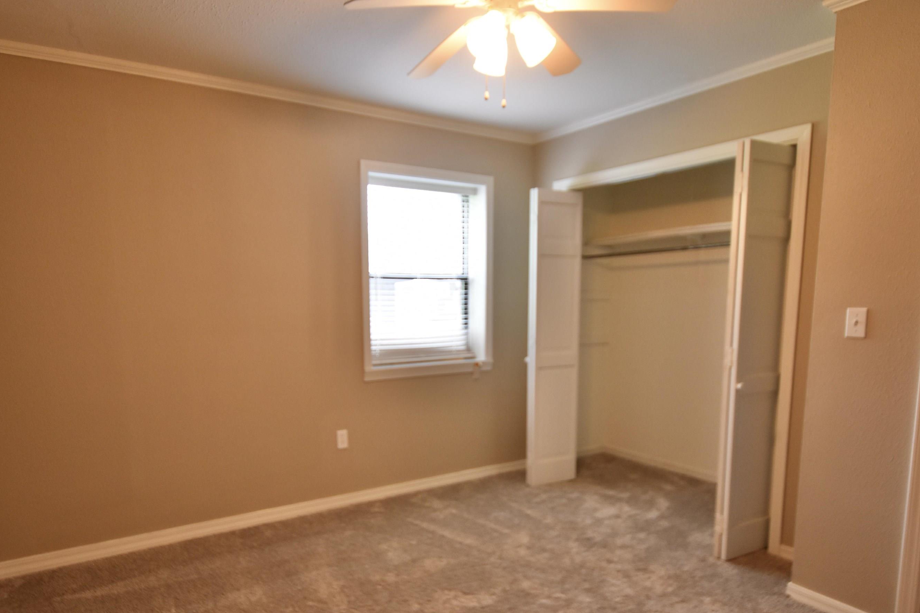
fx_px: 577
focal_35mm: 23
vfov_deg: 56.0
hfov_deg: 77.0
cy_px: 316
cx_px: 421
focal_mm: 13
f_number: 4
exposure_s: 1/60
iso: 800
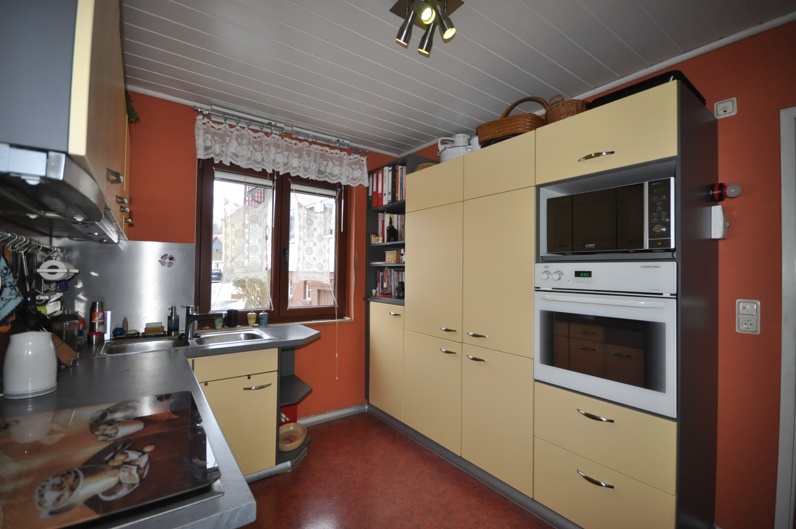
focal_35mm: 15
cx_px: 398
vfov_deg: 77.2
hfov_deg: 100.5
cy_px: 264
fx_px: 331
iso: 800
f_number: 4
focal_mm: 10
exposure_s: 1/60
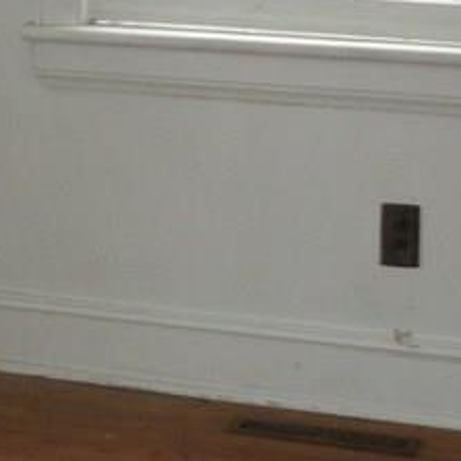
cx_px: -159
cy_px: 180
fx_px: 1959
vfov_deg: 13.4
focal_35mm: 130
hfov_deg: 12.9
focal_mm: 5.7
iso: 160
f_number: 2.9
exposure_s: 1/60
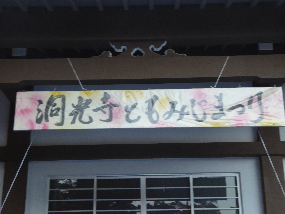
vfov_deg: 22.6
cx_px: 142
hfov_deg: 29.8
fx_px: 535
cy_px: 107
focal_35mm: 65
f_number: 4.3
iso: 400
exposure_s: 1/6
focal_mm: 10.9
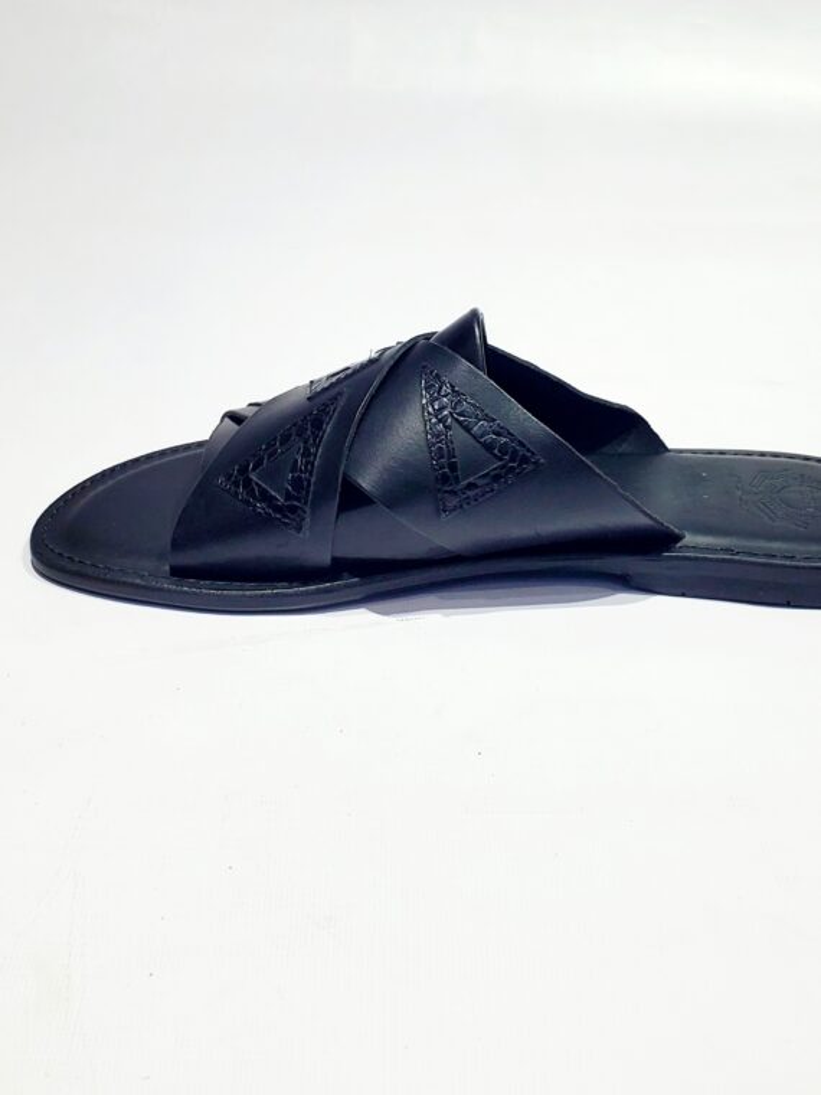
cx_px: 410
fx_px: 822
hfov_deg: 53.1
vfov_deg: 67.3
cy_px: 548
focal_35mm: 26
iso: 64
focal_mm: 4.3
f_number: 2.4
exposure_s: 1/100
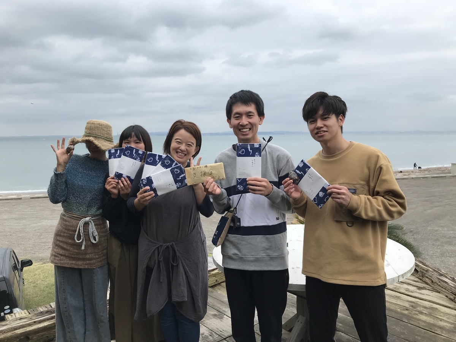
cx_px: 228
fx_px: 369
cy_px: 171
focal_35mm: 28
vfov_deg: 49.7
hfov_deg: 63.4
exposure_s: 1/1277
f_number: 1.8
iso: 20
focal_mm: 3.99
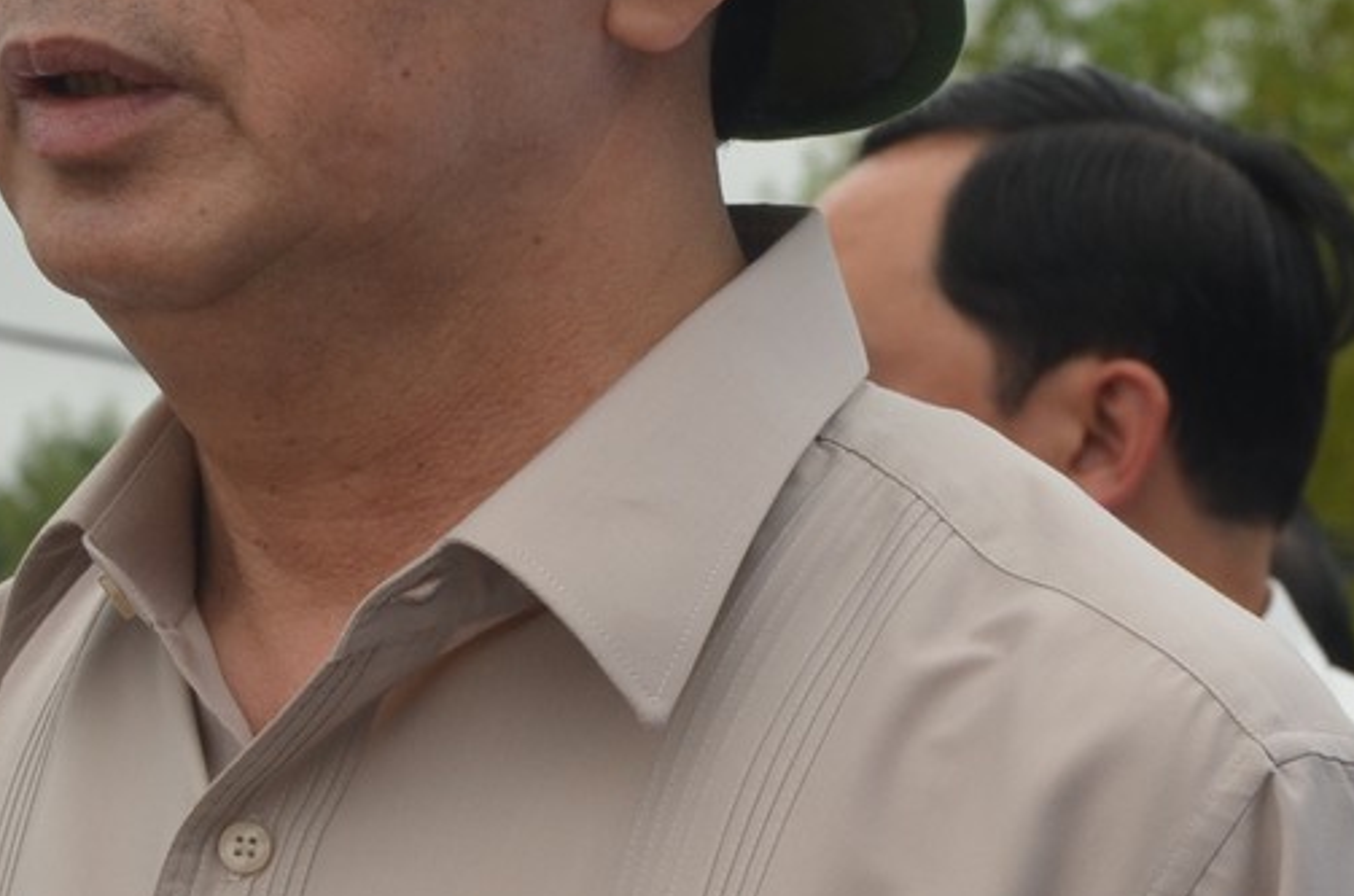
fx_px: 7168
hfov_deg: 10.8
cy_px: 521
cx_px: 845
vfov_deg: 7.2
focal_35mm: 191
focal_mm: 32
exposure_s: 1/160
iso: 200
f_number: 6.3
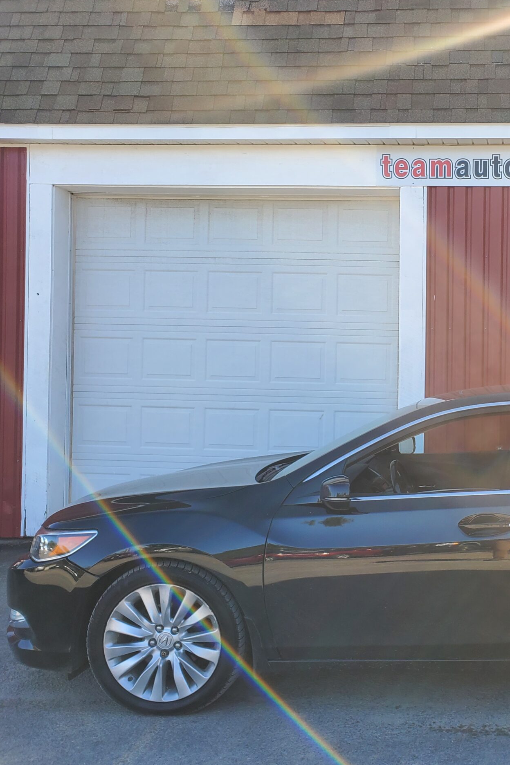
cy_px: 381
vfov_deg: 51.9
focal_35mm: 37
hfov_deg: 33.0
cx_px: 510
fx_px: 786
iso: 50
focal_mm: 4.3
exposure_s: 1/311
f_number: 2.4
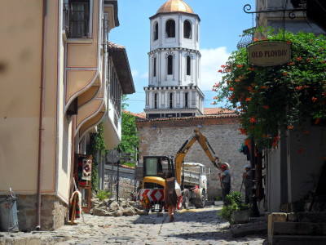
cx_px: 163
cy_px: 122
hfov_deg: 22.8
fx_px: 810
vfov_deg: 17.2
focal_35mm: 86
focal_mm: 15.4
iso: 100
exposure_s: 1/750
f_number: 4.3
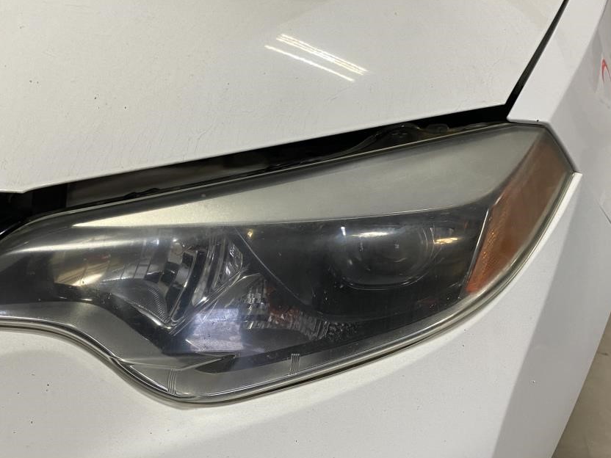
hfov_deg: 46.5
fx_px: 706
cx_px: 241
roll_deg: -6.1
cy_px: 263
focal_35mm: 40
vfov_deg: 35.9
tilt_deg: -24.9
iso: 80
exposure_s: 1/60
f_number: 1.8
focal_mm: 4.25
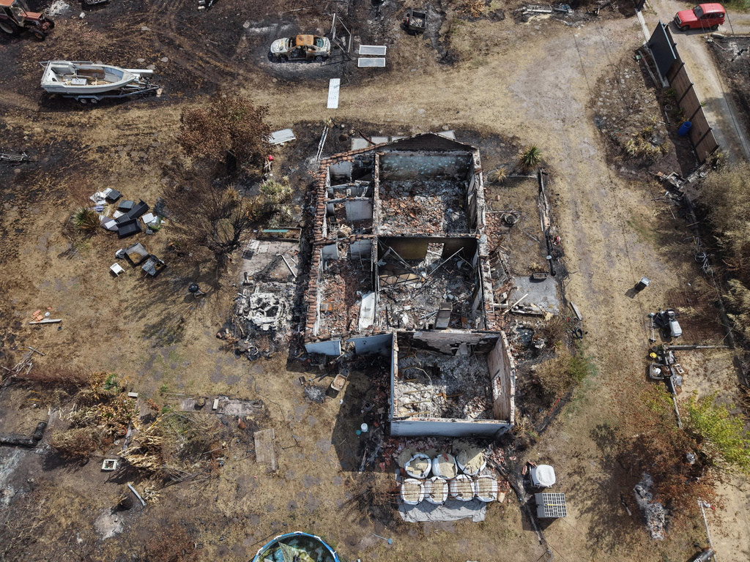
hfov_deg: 71.6
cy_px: 281
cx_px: 375
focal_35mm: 24
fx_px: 520
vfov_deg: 56.8
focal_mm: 8.7
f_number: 1.8
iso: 200
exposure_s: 1/160
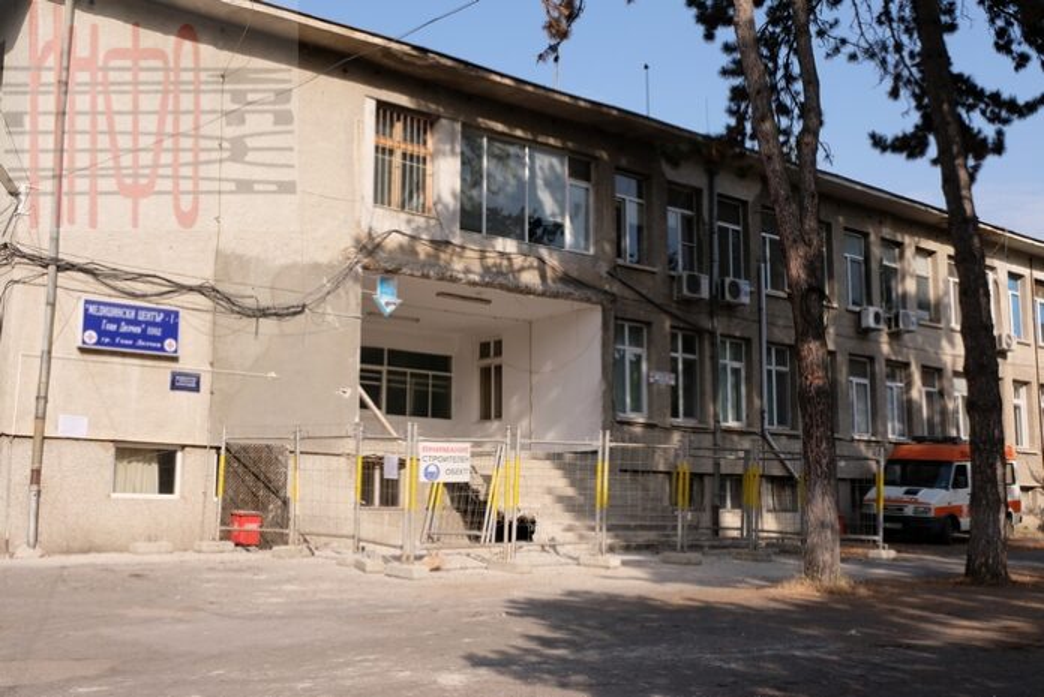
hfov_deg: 48.4
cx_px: 522
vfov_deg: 33.4
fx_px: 1161
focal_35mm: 40
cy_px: 348
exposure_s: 1/450
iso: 400
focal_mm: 26.9
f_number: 9
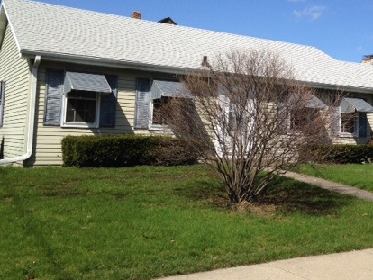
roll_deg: -1.7
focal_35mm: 51
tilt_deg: +3.5
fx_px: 550
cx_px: 278
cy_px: 93
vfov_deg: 28.4
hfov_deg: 36.6
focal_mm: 4.12
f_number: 2.4
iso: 50
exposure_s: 1/2169
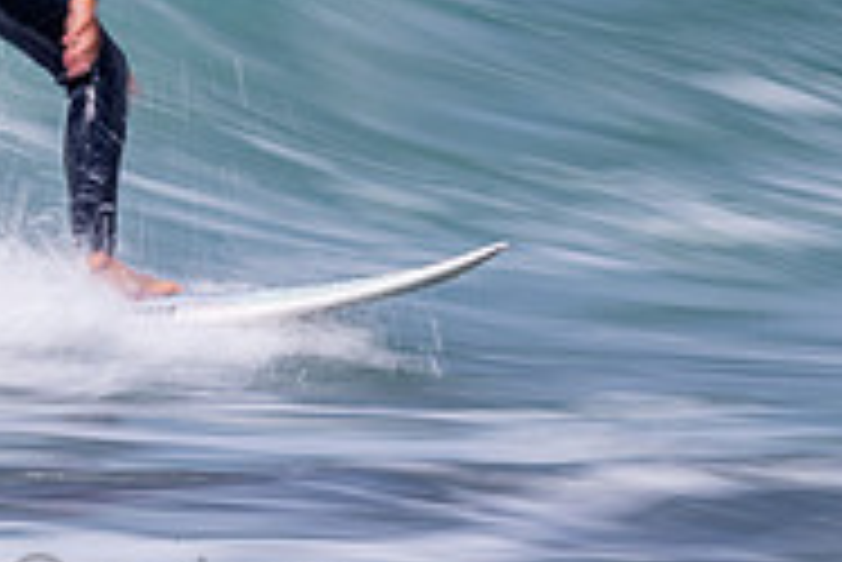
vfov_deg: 0.9
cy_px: -151
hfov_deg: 1.3
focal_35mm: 1550
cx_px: 0
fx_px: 36280
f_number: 20
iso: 64
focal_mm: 500
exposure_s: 1/20
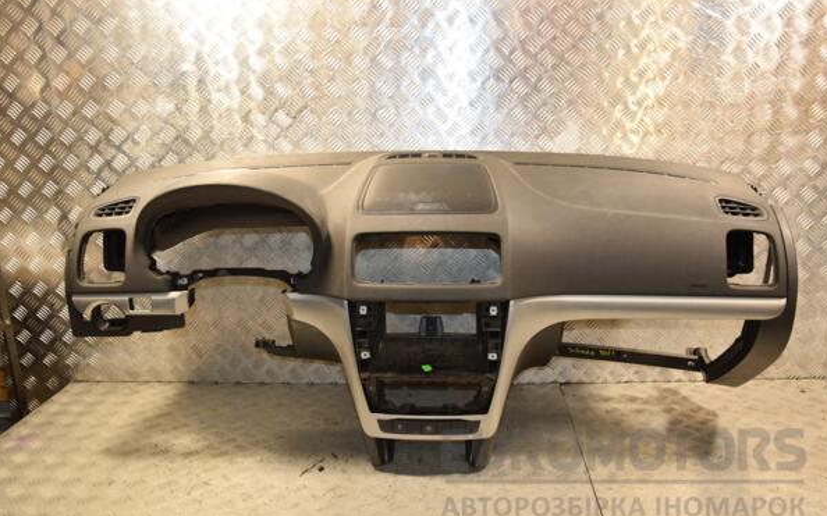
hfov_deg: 56.7
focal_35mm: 34
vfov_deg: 37.3
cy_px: 264
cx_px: 415
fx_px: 766
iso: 800
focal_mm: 22
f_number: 5
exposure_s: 1/160
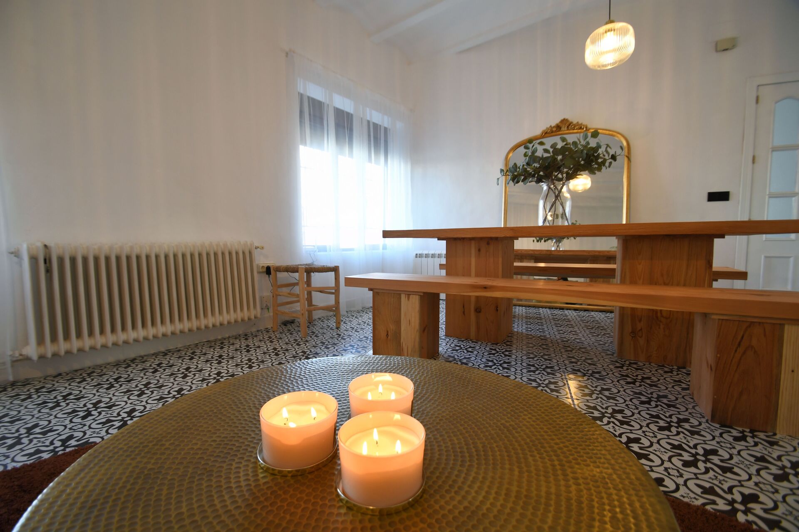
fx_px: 333
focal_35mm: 15
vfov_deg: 77.3
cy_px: 266
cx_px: 400
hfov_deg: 100.4
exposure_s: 1/40
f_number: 4.5
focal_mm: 10
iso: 250
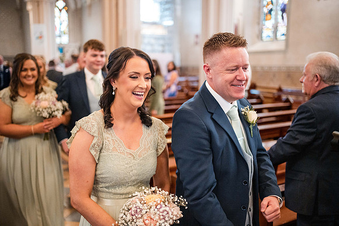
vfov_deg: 37.9
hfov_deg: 54.4
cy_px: 113
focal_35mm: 35
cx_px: 170
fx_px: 330
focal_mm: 35
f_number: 1.8
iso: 8000
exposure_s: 1/500
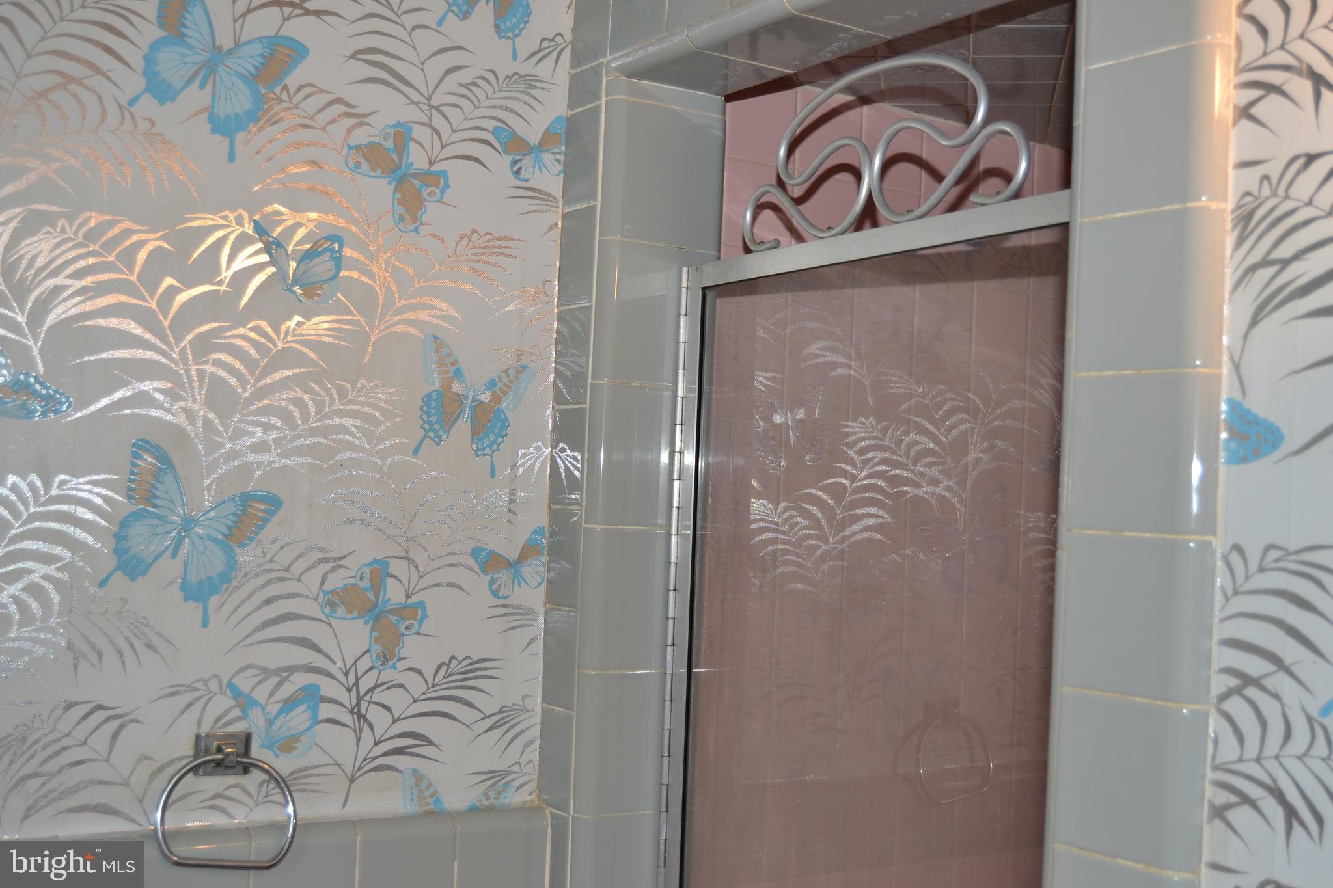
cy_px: 444
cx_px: 666
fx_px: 1444
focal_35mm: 39
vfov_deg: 34.2
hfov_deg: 49.6
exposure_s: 1/30
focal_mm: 26
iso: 100
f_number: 4
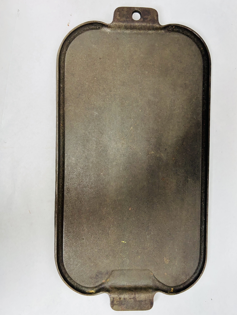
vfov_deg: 67.3
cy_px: 158
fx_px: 237
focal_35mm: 26
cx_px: 118
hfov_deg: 53.1
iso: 50
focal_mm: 5.7
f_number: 1.5
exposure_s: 1/120
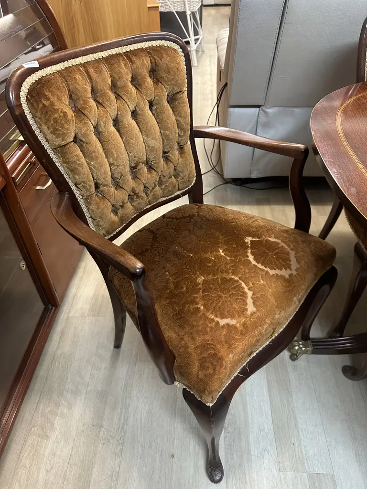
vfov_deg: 71.6
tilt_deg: -42.0
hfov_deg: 56.8
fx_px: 339
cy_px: 244
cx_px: 184
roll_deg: +0.2
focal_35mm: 24
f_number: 1.78
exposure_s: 1/50
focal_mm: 6.86
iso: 320
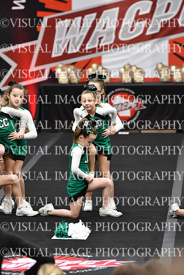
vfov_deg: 9.8
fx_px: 1609
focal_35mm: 210
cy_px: 138
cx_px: 92
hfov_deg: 6.5
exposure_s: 1/800
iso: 5000
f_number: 2.8
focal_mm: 140
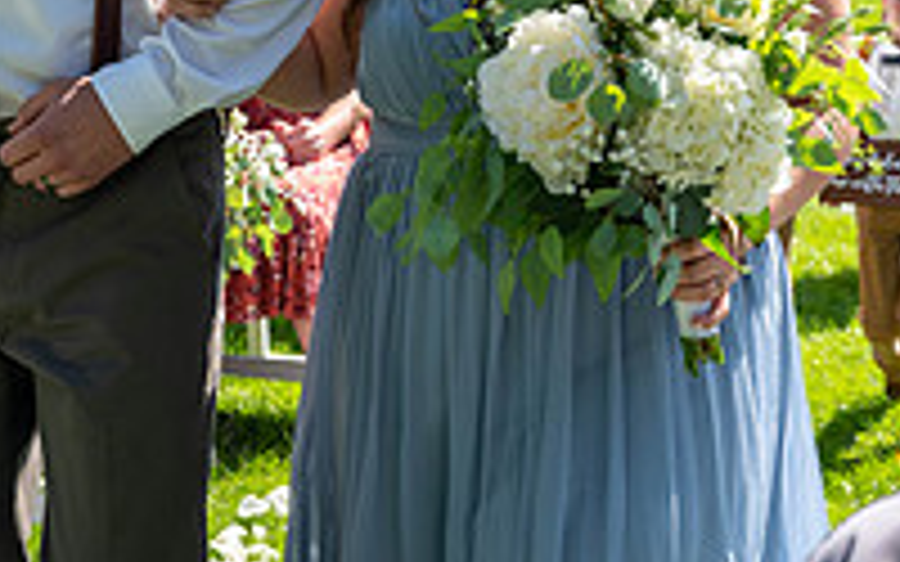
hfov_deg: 20.2
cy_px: -76
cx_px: 331
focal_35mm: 103
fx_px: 2526
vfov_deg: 12.5
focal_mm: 45
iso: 160
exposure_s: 1/250
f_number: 5.6
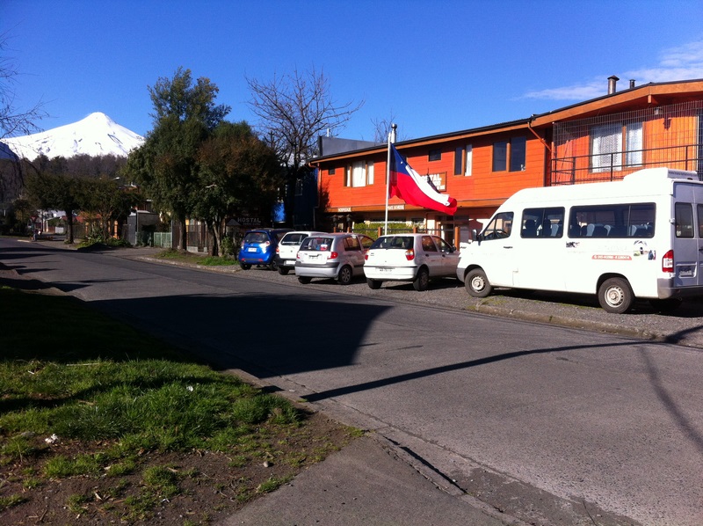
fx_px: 710
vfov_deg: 40.6
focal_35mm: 35
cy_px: 263
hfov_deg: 52.7
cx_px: 352
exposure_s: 1/1077
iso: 80
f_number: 2.8
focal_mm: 3.85
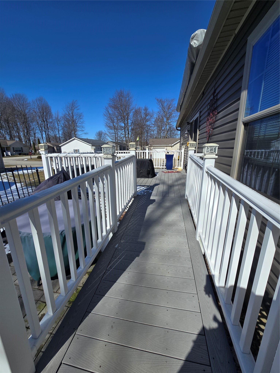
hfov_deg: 89.9
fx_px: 140
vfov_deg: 106.2
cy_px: 186
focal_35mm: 13
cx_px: 140
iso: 50
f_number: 2.2
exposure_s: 1/3687
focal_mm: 2.2
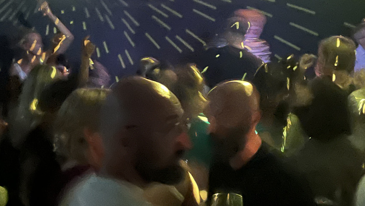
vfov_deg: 17.9
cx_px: 172
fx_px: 648
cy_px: 51
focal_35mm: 67
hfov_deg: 31.4
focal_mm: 5.1
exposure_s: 1/5
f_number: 1.6
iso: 2500
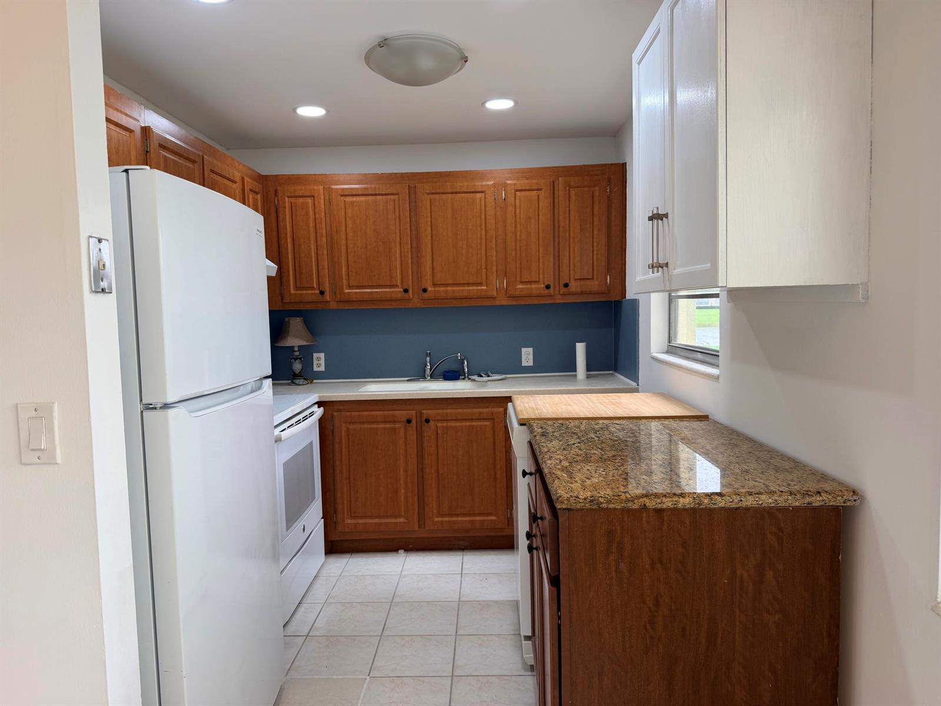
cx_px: 470
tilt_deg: -3.9
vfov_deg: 56.8
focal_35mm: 24
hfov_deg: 71.6
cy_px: 353
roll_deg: +1.0
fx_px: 652
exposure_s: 1/120
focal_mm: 6.76
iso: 64
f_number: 1.78
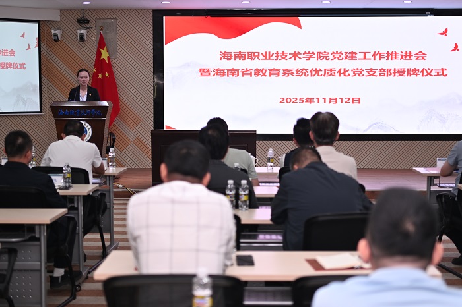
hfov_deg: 33.4
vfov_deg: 22.6
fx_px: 770
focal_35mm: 60
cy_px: 154
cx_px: 231
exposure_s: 1/160
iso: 200
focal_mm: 40
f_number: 2
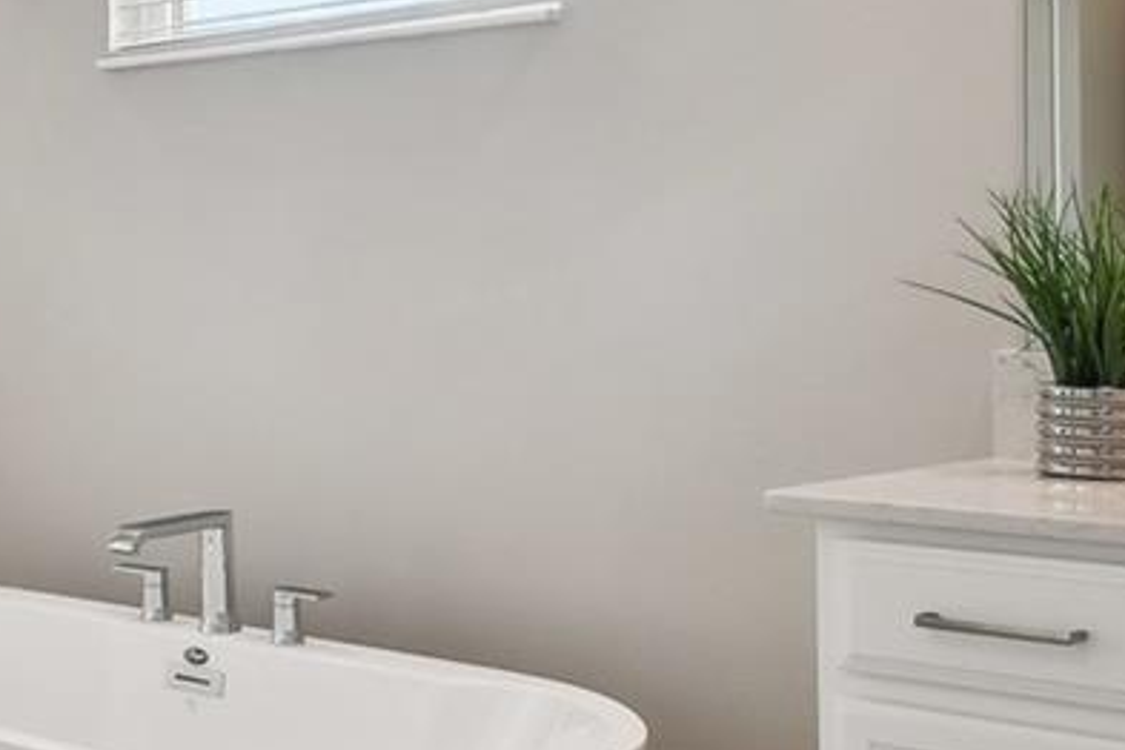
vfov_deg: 22.2
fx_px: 1906
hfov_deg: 29.8
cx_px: -92
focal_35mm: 61
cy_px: 318
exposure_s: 1/5
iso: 100
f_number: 7.1
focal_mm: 10
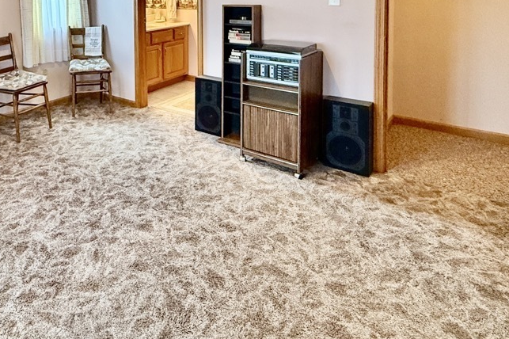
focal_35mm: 29
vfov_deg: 39.7
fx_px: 410
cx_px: 127
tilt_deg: -2.4
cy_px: 2
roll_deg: +1.5
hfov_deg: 60.2
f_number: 2.2
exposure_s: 1/120
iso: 500
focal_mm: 2.22
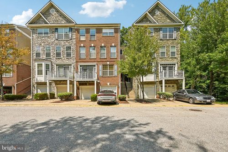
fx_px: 89
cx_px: 114
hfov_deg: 104.3
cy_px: 76
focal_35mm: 14
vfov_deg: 81.2
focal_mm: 14
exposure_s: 1/320
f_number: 8
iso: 100
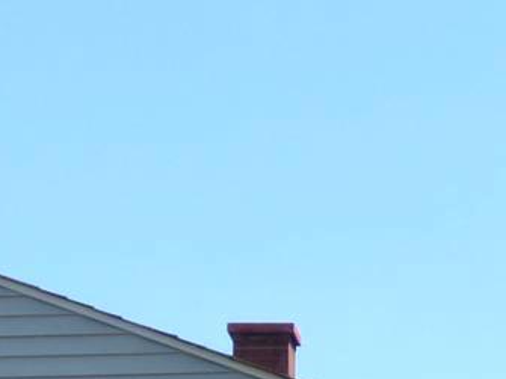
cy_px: 747
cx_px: 325
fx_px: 3215
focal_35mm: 220
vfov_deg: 6.6
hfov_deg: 9.0
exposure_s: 1/640
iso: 100
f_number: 3.5
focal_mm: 6.47
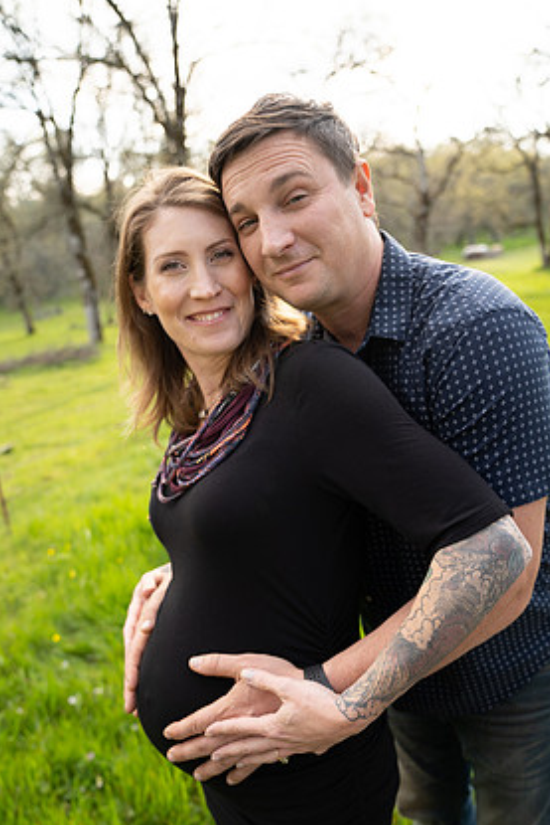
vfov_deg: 69.3
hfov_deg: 49.6
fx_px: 595
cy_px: 441
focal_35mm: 26
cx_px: 282
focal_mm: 24
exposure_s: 1/250
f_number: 2.8
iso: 200
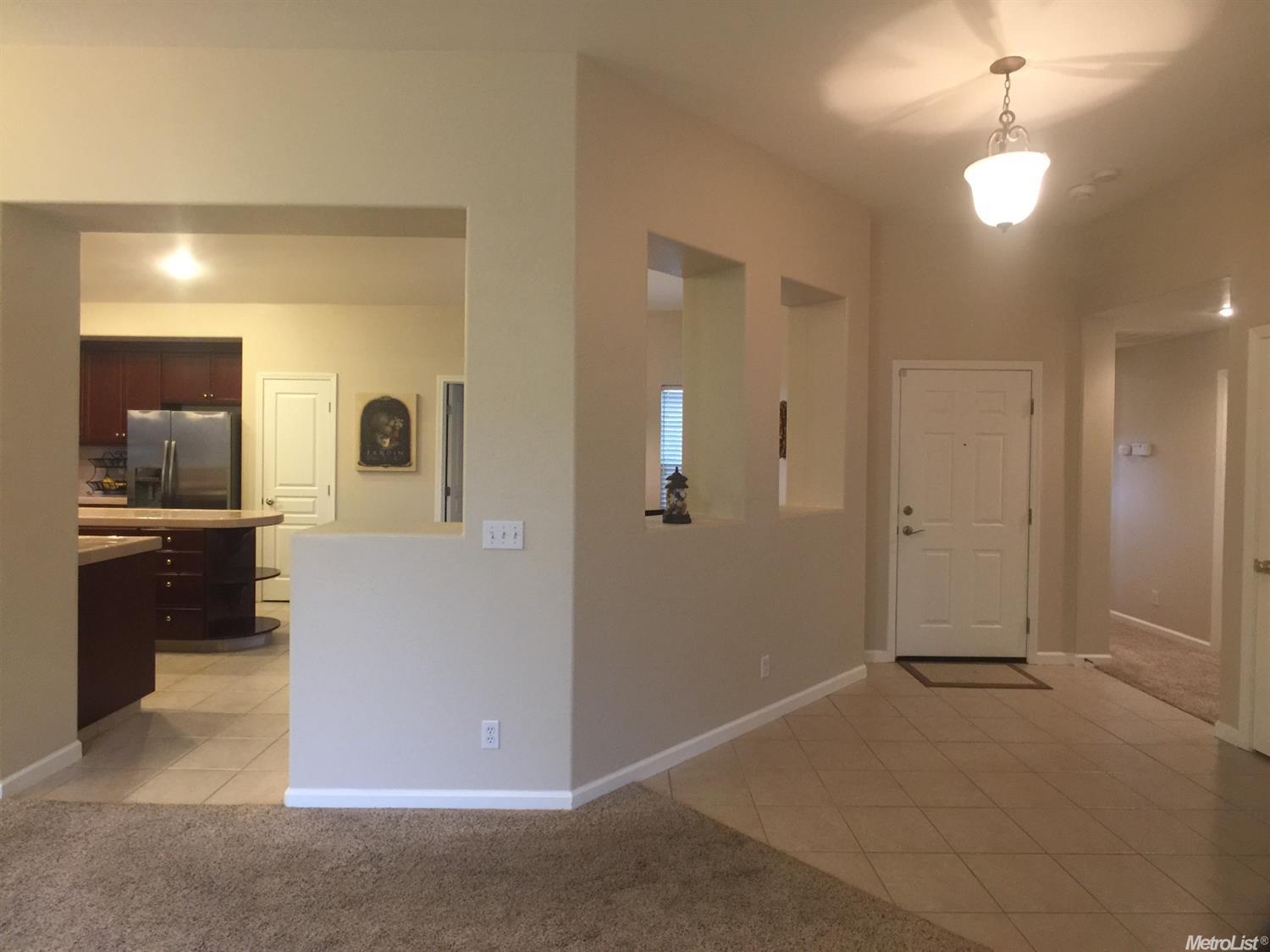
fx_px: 1064
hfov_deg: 61.7
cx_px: 635
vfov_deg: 48.2
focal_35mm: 29
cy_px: 476
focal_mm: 4.15
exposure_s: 1/15
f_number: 2.2
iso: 100
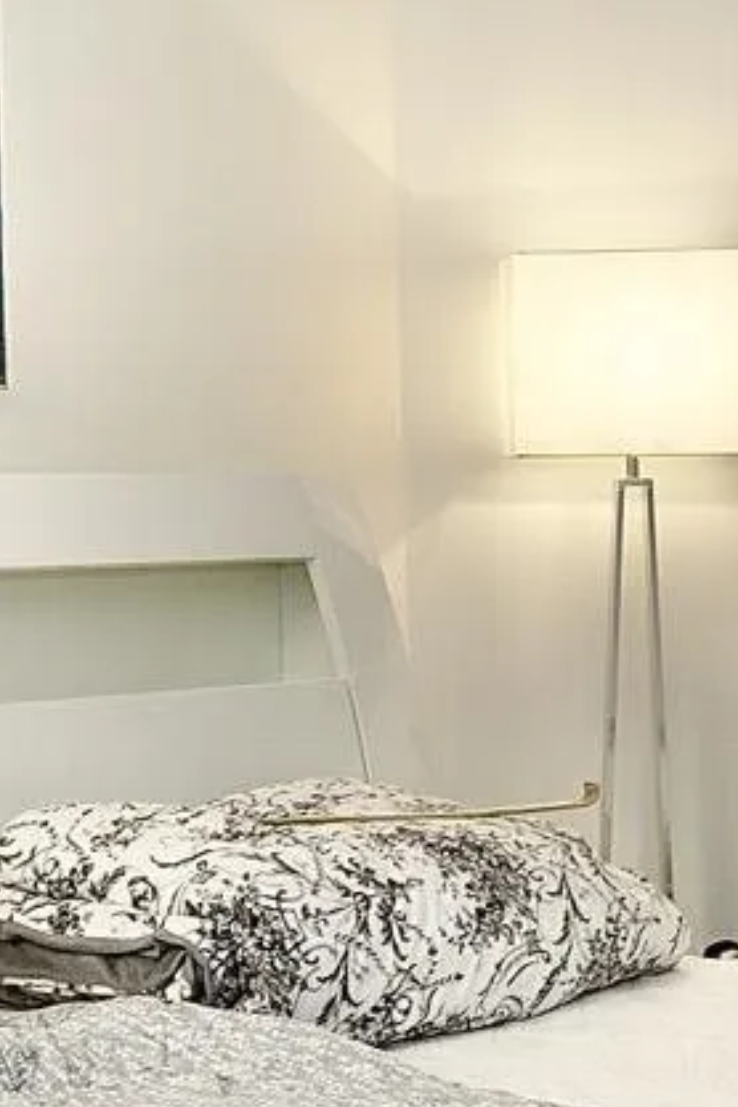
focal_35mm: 84
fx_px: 2583
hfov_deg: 15.9
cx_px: -16
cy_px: 465
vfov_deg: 24.2
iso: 100
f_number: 2.8
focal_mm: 14
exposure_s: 1/25
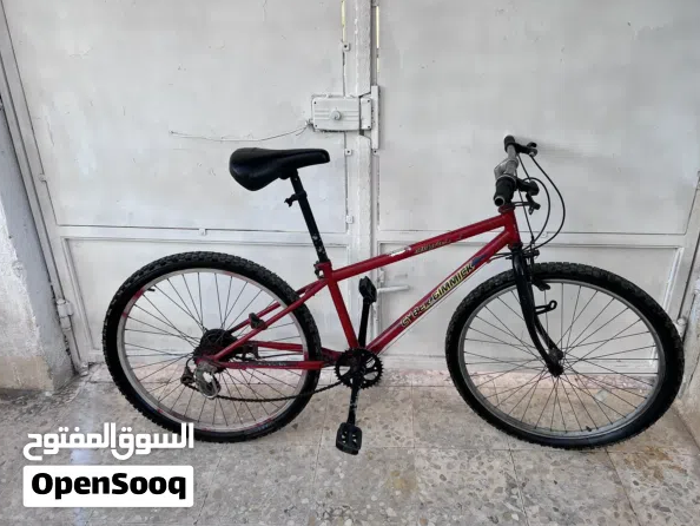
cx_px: 371
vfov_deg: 49.8
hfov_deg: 63.4
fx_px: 566
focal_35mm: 28
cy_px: 252
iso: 50
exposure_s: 1/464
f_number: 1.5
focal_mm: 5.7
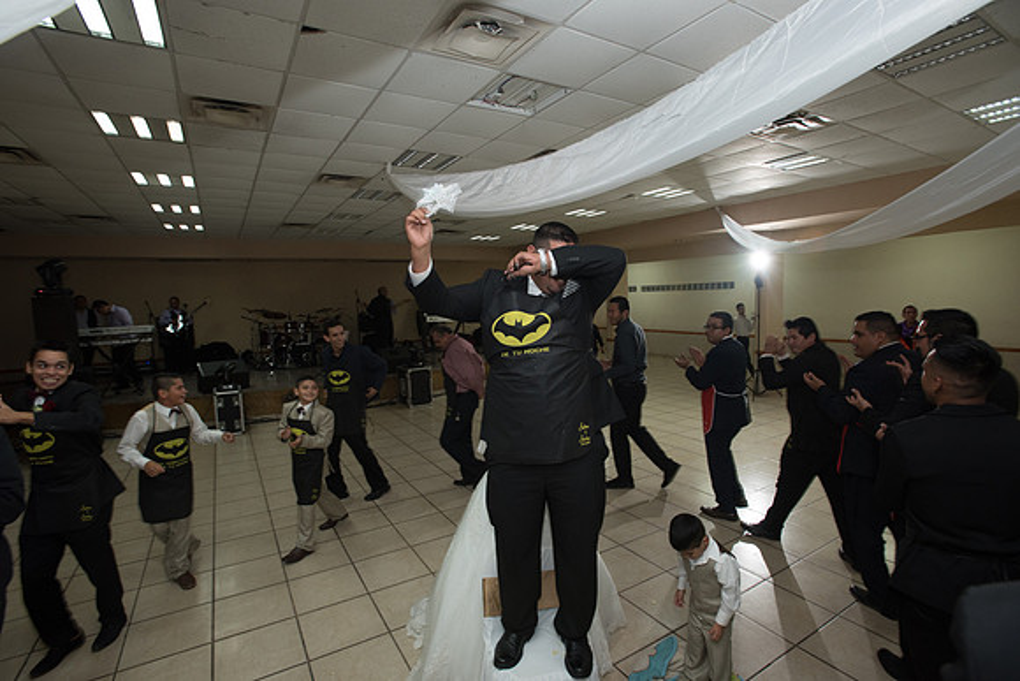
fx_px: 482
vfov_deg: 70.5
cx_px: 510
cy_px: 340
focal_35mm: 17
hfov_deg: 93.3
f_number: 4
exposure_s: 1/100
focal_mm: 17
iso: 1600
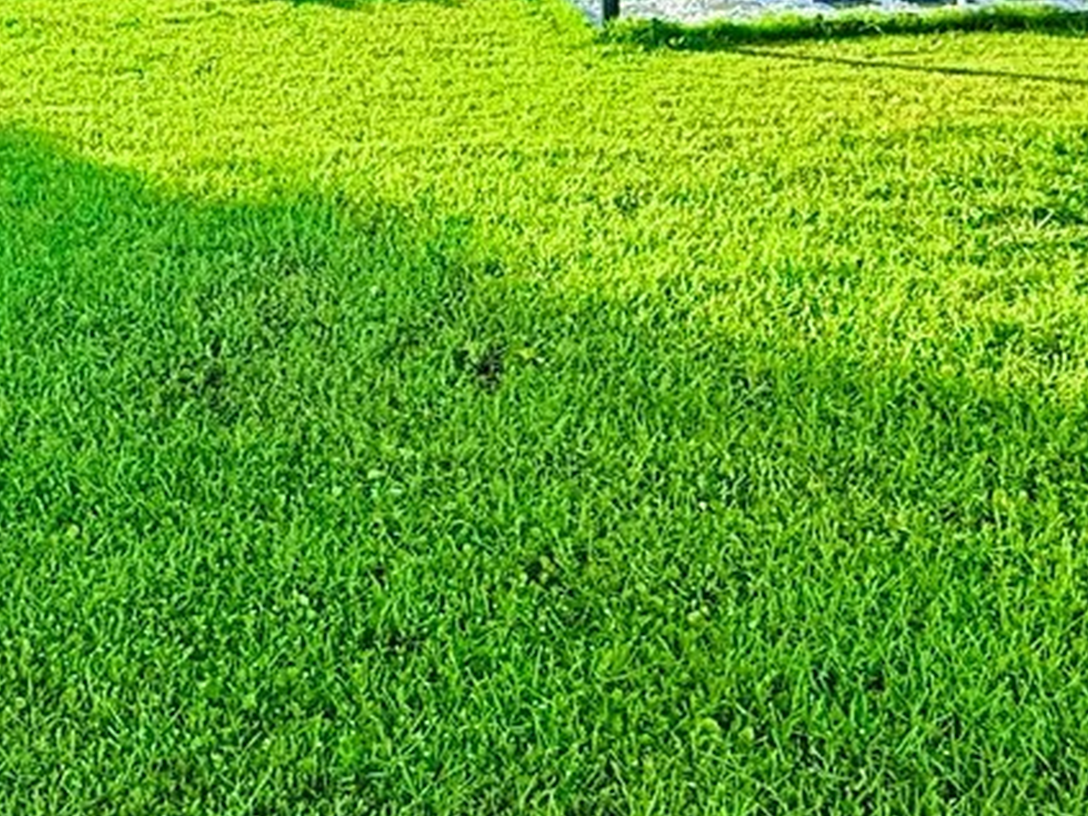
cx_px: 304
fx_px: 1665
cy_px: -95
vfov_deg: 25.4
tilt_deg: -4.1
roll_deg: +1.5
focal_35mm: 53
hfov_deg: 35.6
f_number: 2.2
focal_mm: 2.22
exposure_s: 1/2165
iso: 64
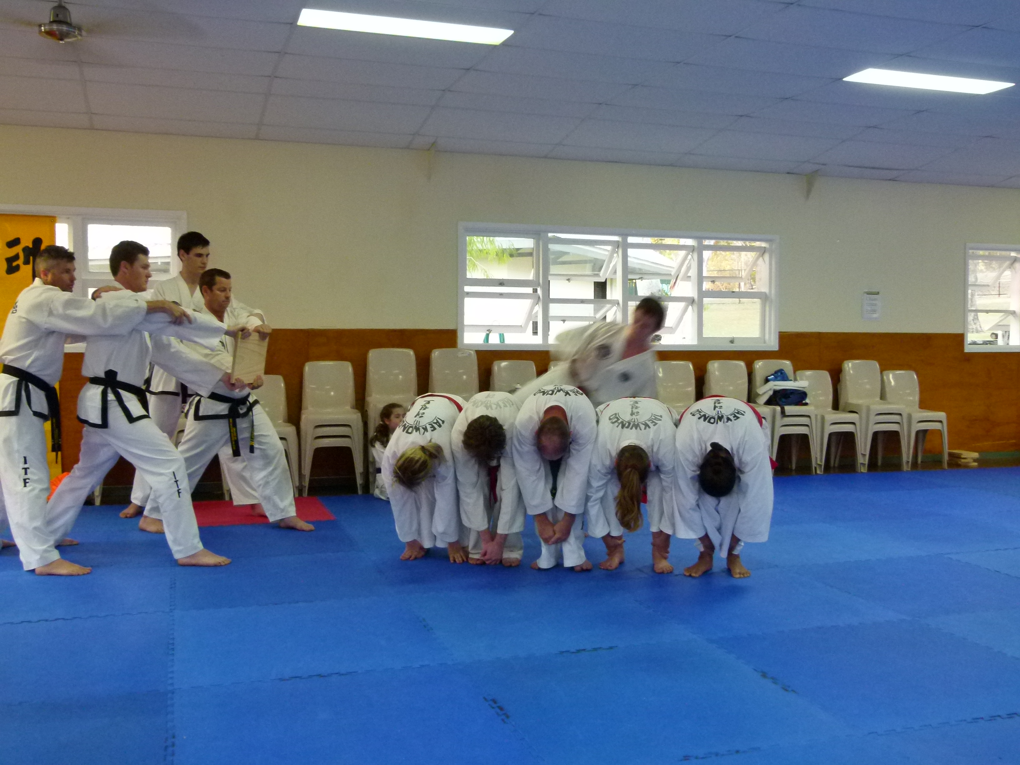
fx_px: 1002
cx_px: 510
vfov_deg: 41.8
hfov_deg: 54.0
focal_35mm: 34
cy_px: 382
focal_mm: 6.1
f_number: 3
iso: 400
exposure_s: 1/30
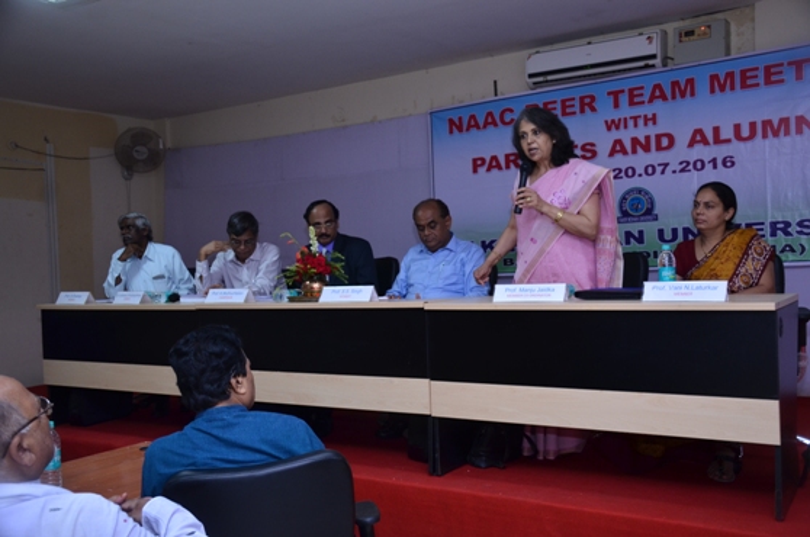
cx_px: 405
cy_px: 268
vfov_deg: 36.7
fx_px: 809
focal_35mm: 36
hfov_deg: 53.2
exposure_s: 1/100
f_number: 4
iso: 400
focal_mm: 24
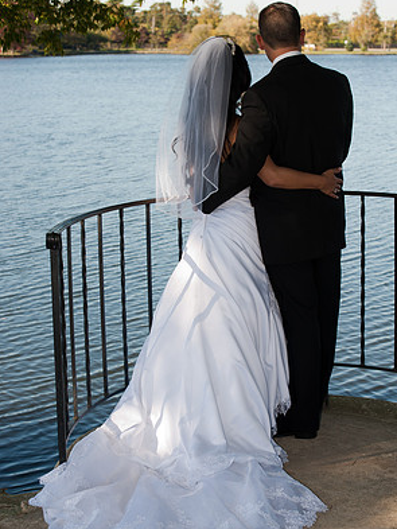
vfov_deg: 25.3
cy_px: 275
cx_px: 200
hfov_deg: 19.1
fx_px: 1177
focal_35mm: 77
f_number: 8
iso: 200
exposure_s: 1/125
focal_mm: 70
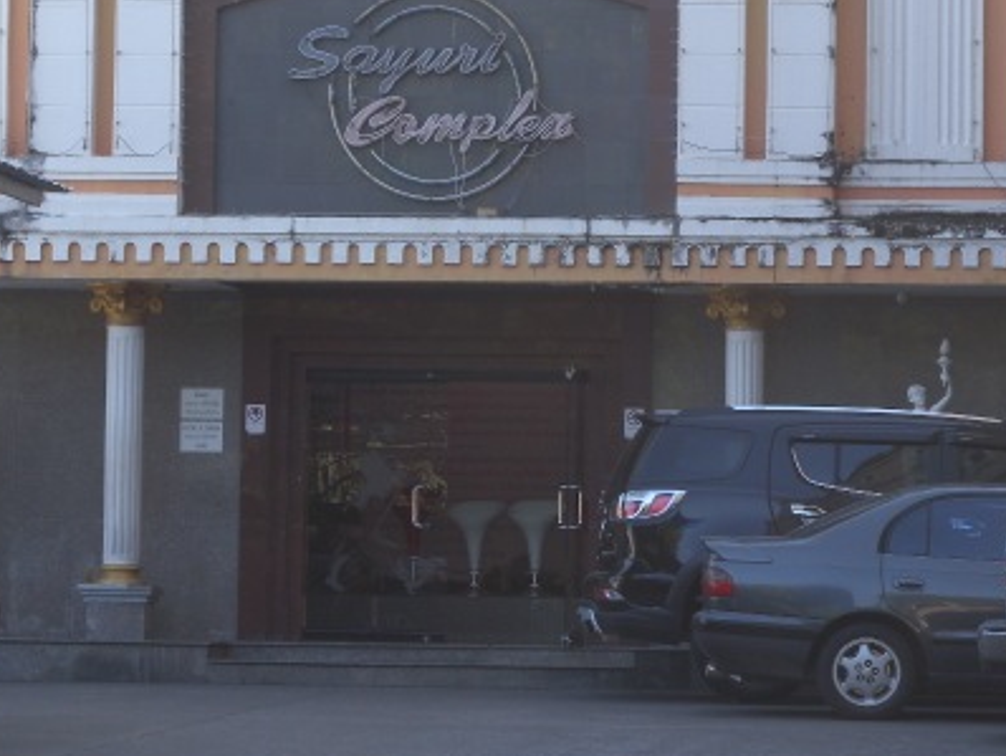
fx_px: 5234
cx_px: 488
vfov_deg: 8.3
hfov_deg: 11.0
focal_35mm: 180
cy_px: 308
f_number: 5.9
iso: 67
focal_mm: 24
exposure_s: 1/60
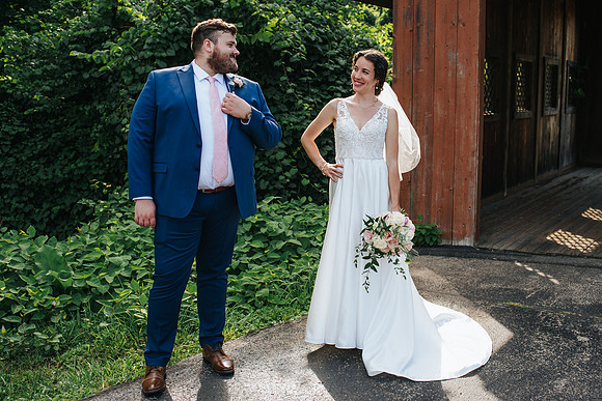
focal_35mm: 39
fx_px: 653
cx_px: 324
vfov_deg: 34.2
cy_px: 191
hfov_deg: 49.5
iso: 100
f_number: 3.2
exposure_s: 1/250
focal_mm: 35
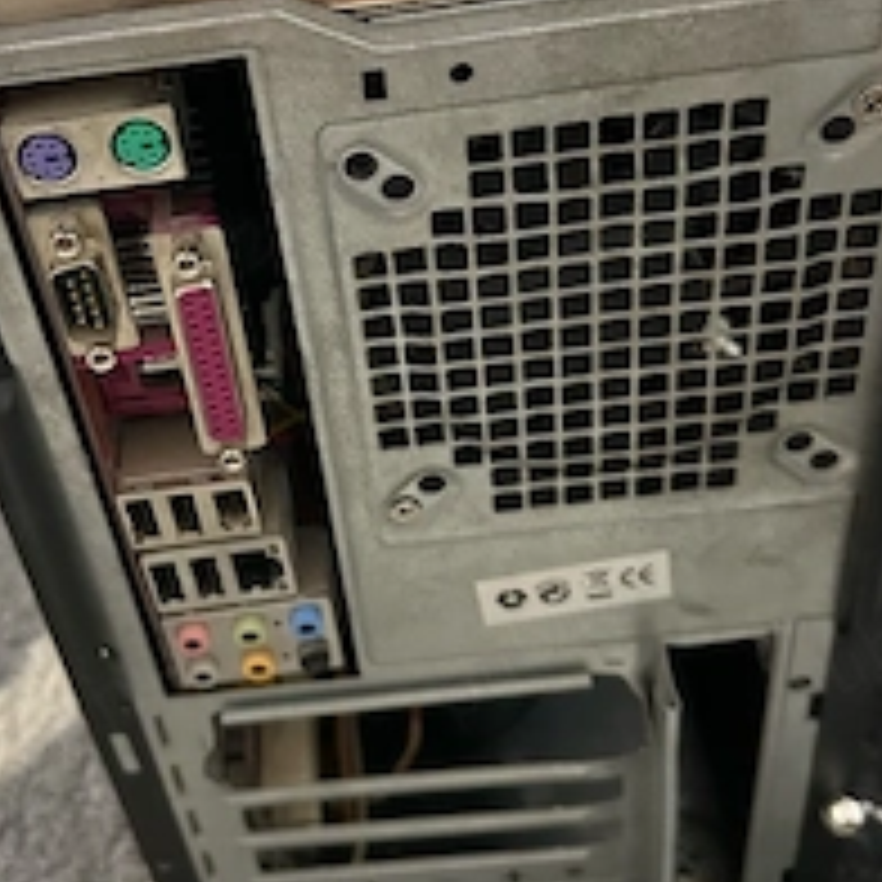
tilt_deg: -39.8
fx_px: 1355
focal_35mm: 47
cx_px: 324
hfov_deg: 35.8
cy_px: 315
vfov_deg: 35.8
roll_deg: +7.6
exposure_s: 1/25
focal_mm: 5.7
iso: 500
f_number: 1.5
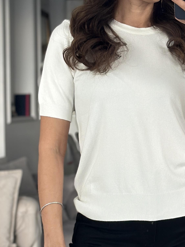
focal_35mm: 128
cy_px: 135
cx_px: 128
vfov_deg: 15.4
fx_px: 912
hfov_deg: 11.6
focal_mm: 6.86
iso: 125
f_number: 1.78
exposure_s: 1/63
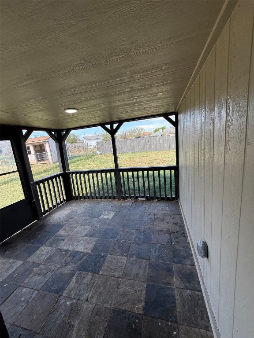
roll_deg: +5.1
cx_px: 127
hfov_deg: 85.7
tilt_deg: -9.4
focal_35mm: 14
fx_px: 137
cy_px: 169
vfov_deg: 102.1
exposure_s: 1/342
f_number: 2.2
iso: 64
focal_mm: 2.22
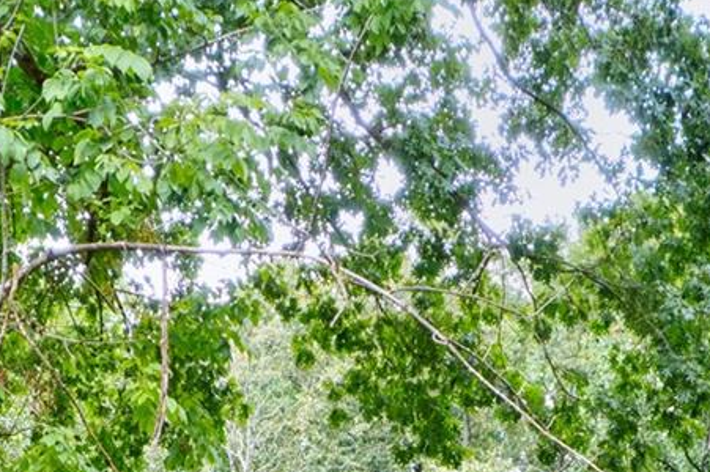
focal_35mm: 100
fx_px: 1971
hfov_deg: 20.4
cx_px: 331
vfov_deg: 11.6
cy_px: 1064
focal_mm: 8.4
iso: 100
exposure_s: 1/100
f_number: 2.8
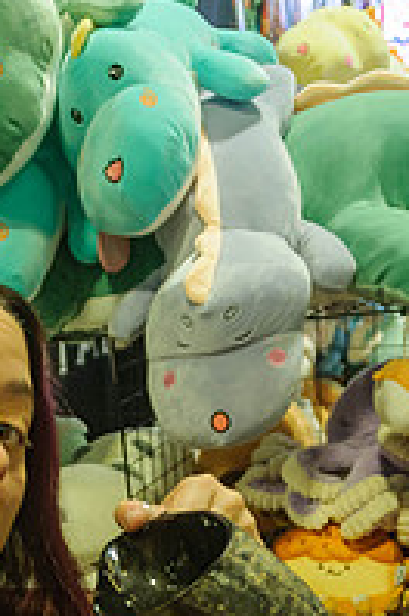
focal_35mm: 61
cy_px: 610
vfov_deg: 30.7
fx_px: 1043
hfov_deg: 22.0
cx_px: 104
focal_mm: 18
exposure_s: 1/30
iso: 800
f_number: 3.5
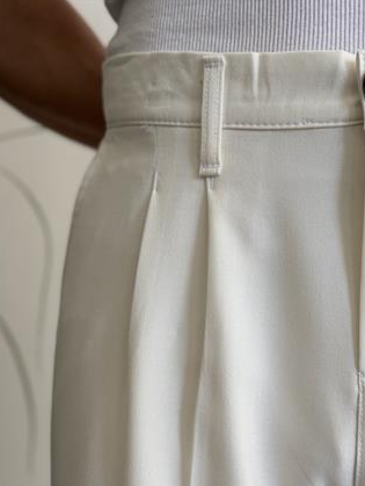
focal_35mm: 61
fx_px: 856
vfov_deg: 31.5
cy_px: 306
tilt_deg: +1.8
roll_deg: +0.9
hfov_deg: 24.0
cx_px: 224
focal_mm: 6.76
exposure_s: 1/238
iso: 100
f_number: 1.78
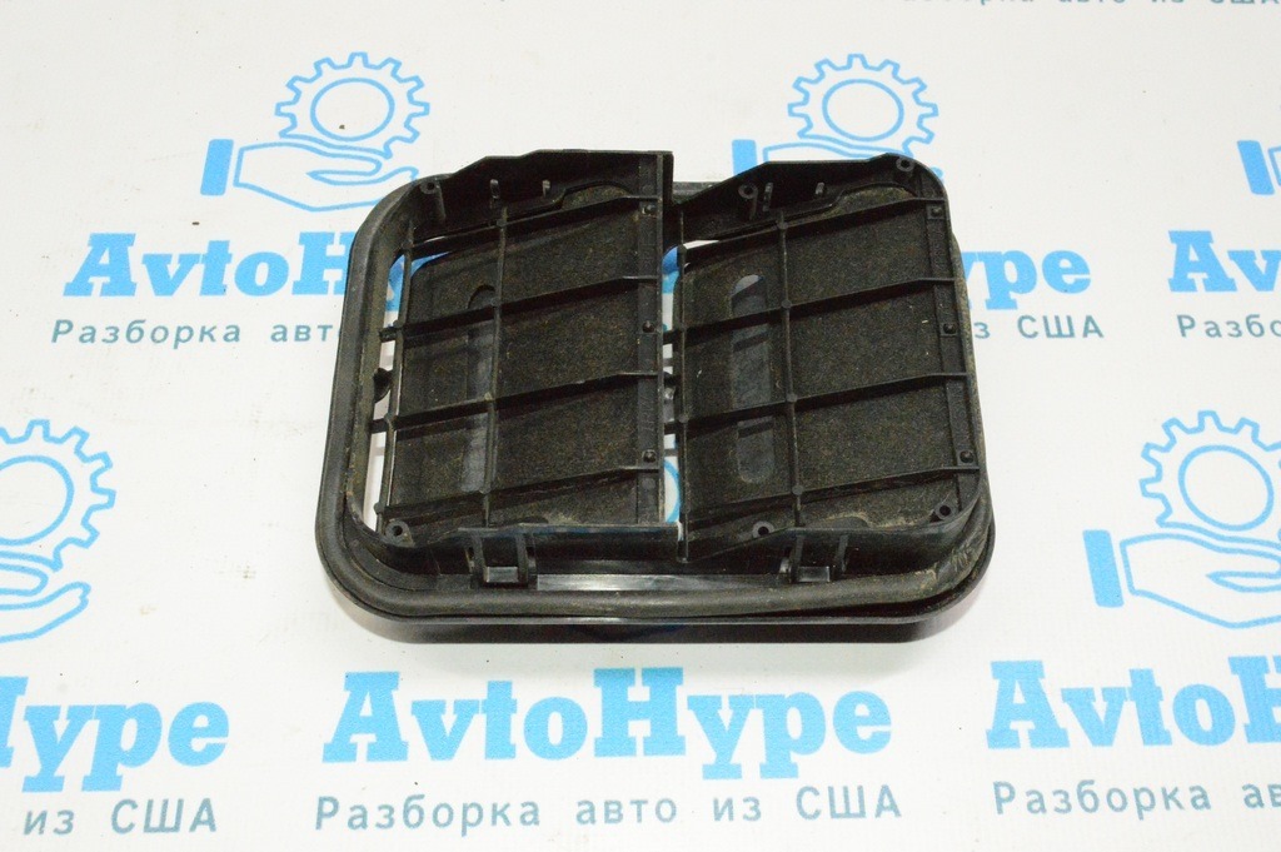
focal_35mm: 38
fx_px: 1333
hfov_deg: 51.3
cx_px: 640
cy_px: 426
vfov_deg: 35.4
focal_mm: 25
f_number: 16
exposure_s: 1/200
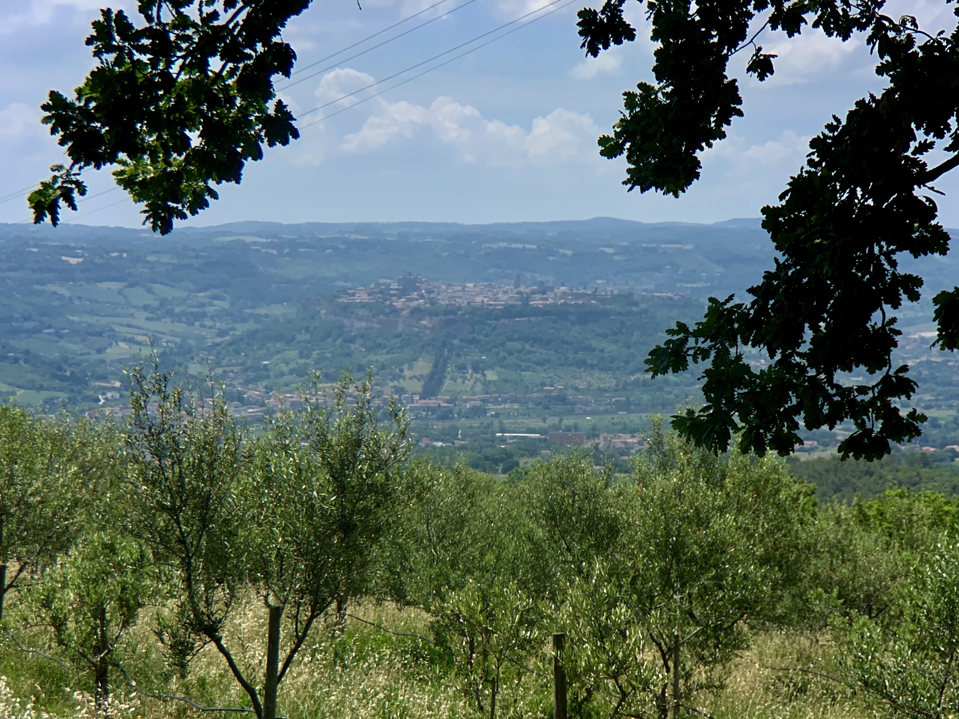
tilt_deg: -1.7
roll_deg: -0.3
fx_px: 1441
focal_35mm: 52
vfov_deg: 28.0
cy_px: 360
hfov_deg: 36.8
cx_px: 480
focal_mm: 6
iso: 16
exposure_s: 1/2283
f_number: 2.4
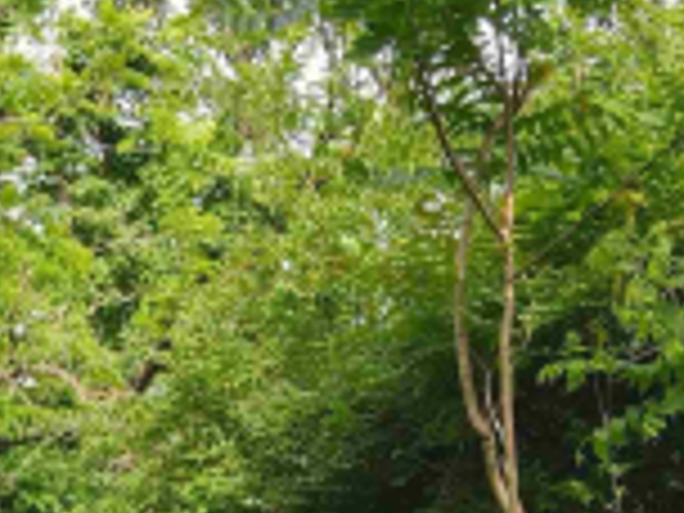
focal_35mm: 105
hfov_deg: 18.2
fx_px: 2075
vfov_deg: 13.6
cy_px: 675
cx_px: -29
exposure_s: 1/60
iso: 100
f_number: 2.8
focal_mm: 4.5
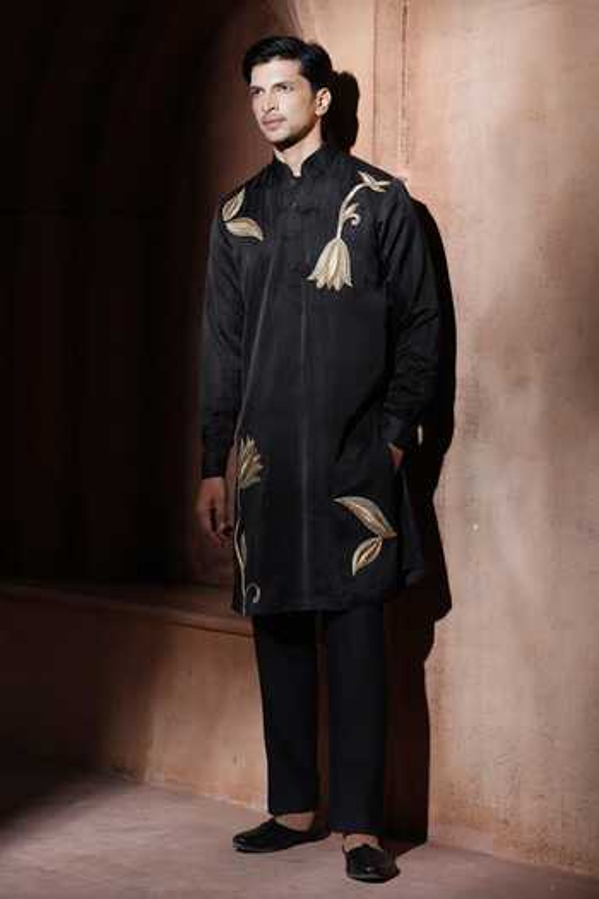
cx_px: 300
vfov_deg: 28.5
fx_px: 1772
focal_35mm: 71
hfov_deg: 19.2
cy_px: 450
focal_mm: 71
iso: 125
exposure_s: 1/160
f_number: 8
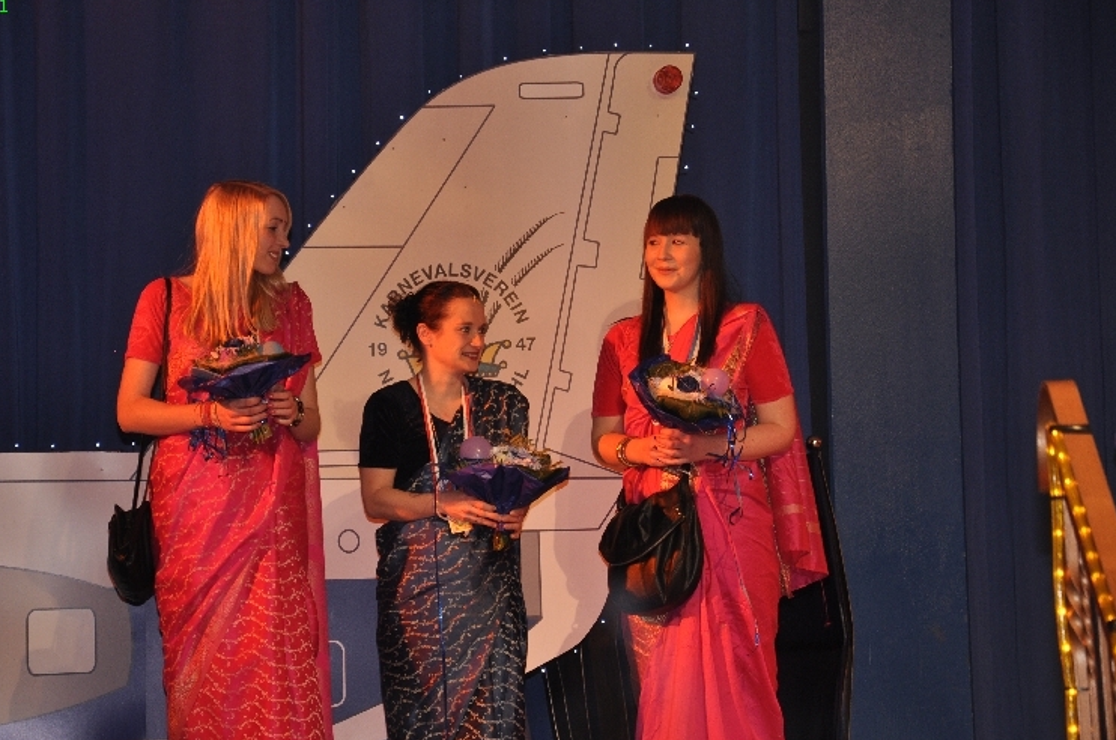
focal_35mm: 138
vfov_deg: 9.9
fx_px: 4256
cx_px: 517
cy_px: 392
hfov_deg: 14.9
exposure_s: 1/60
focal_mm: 85
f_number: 5.6
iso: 400
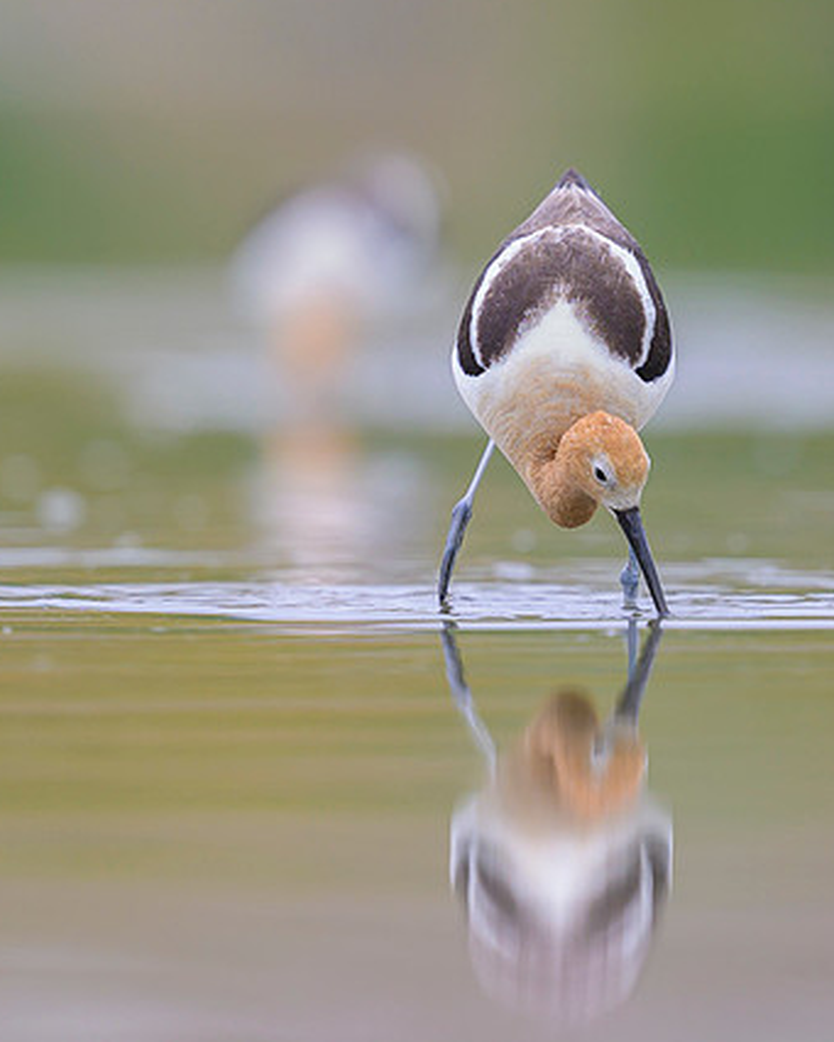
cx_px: 311
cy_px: 339
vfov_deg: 2.4
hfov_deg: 1.9
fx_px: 24829
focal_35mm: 805
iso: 640
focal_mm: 400
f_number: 2.8
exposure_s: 1/2500
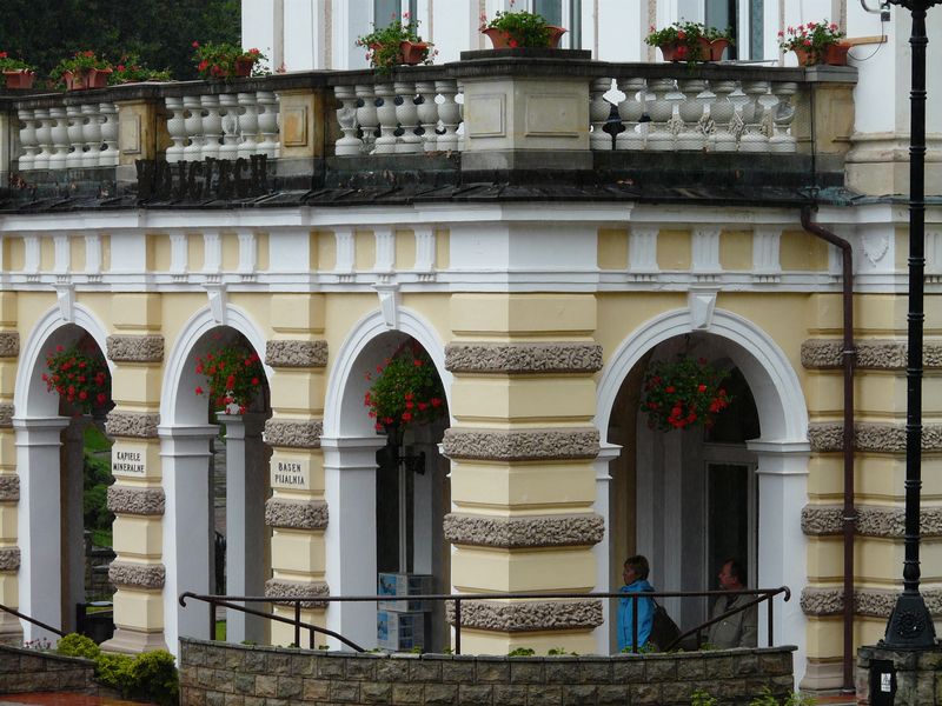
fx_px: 4463
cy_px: 353
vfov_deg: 9.1
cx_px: 471
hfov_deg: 12.0
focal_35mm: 164
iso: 100
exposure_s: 1/250
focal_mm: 27
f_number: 4.5
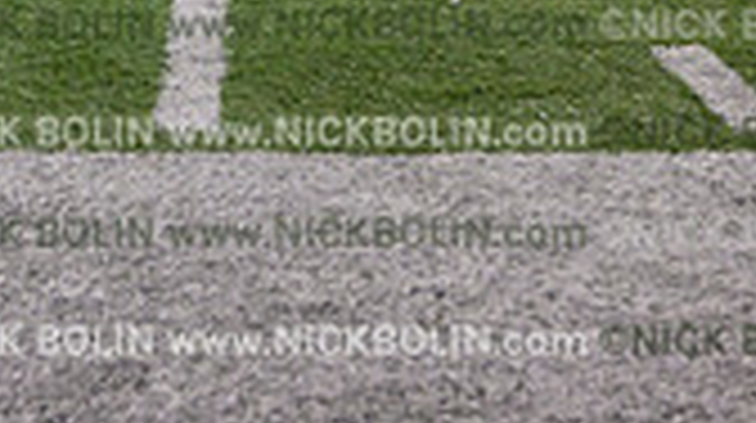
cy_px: -389
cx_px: 238
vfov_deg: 12.4
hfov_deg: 24.3
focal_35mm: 87
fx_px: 1742
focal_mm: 24
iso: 5000
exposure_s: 1/1000
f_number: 4
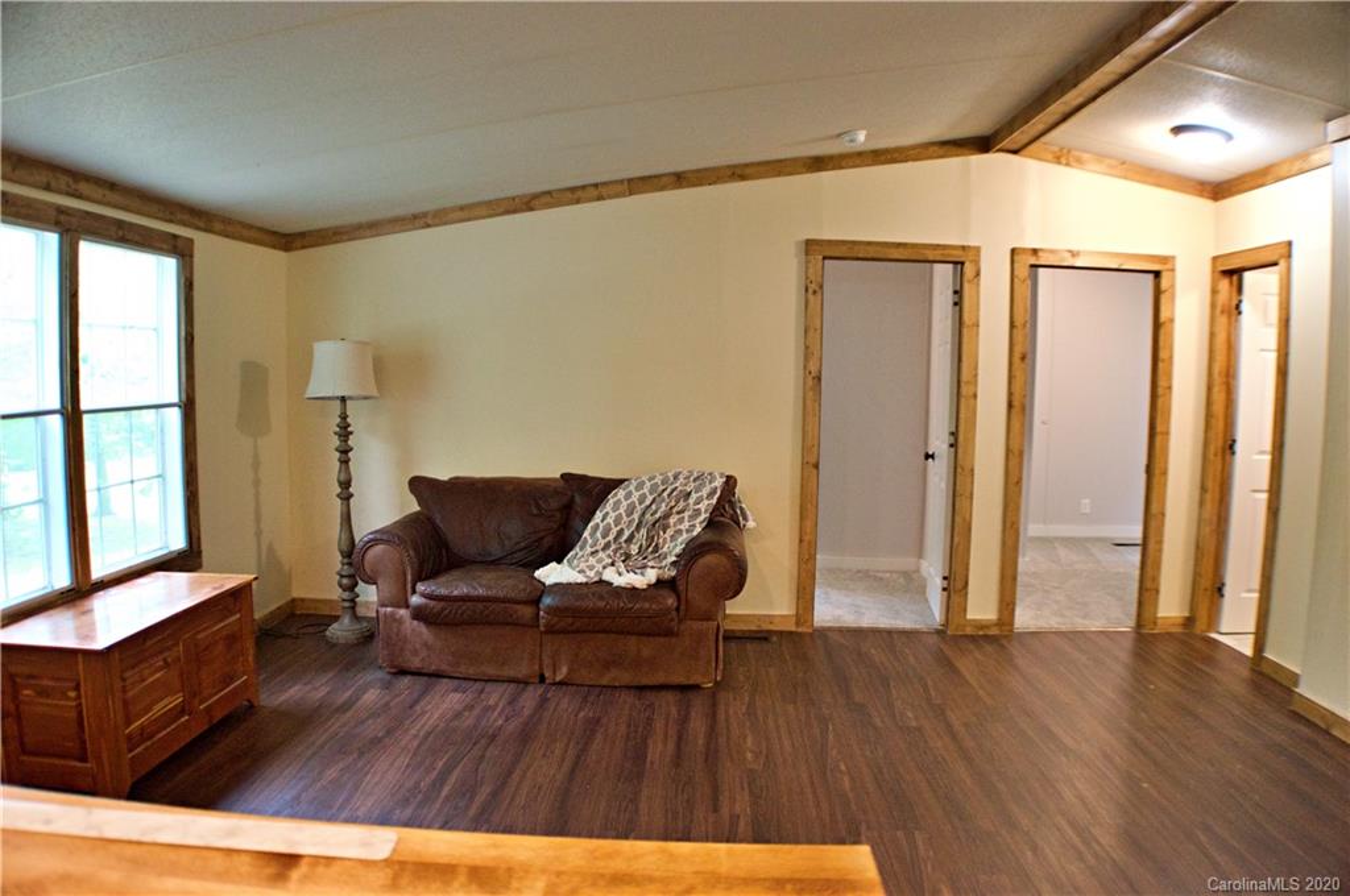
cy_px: 448
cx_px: 675
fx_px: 1236
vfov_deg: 39.9
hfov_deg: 57.3
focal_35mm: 33
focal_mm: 22
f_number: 3.5
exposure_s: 1/60
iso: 2500
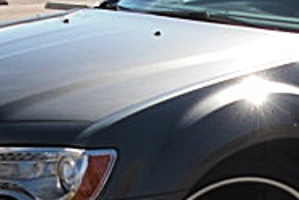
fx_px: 1064
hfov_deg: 15.8
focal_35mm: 128
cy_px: 190
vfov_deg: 10.7
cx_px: 264
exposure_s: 1/800
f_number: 2.8
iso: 50
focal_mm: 6.3
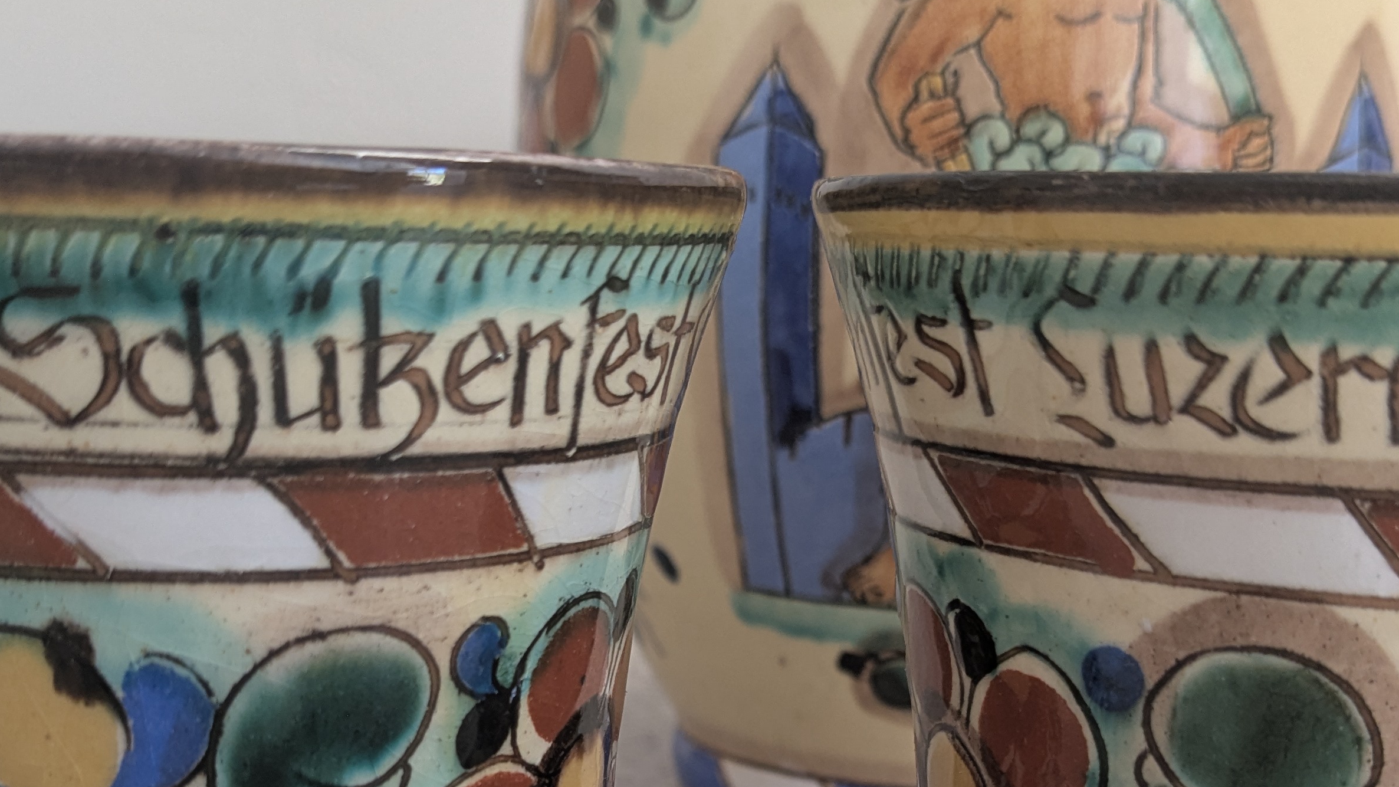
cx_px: 678
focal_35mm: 50
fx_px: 1855
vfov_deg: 22.8
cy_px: 819
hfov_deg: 41.3
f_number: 1.73
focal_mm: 4.38
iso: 87
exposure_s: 1/30
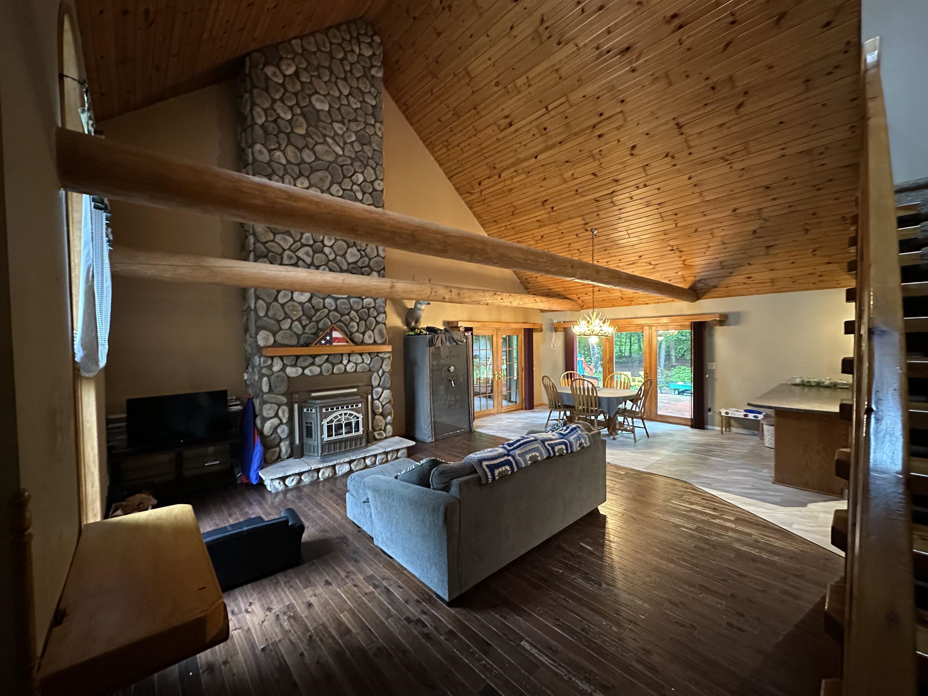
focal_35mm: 14
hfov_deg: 102.1
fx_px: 375
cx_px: 464
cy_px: 348
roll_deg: +1.1
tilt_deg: -1.6
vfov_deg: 85.7
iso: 1000
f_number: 2.2
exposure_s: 1/40
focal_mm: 2.22
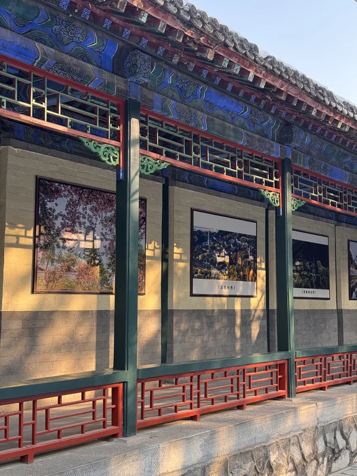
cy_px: 238
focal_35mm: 48
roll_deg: +0.7
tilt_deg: +6.1
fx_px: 660
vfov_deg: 39.7
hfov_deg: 30.3
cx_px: 178
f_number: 1.78
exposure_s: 1/228
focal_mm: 6.76
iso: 64
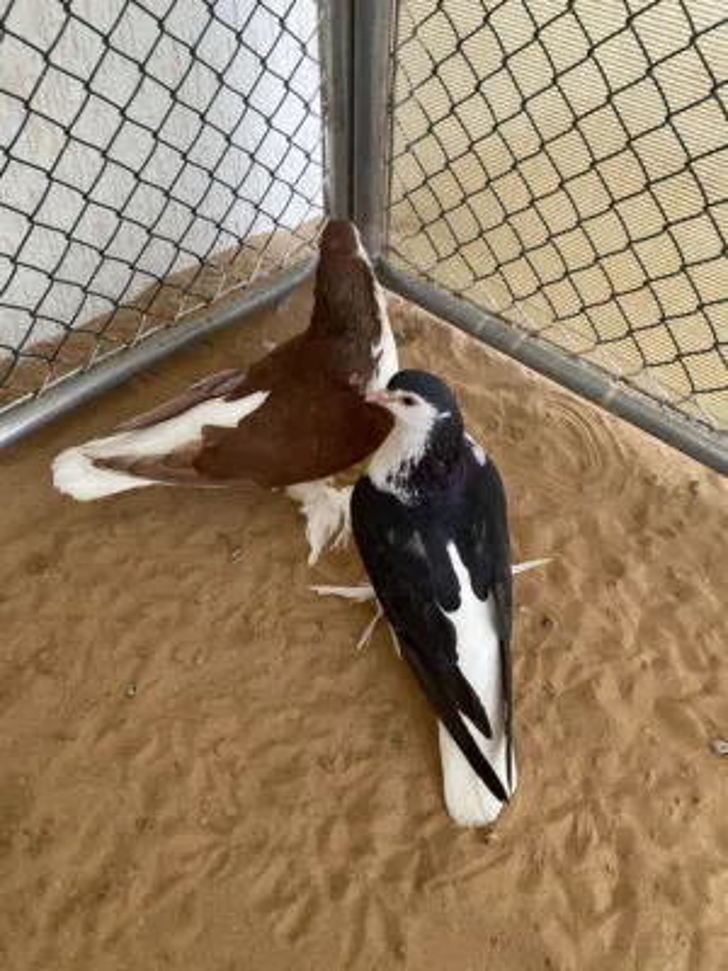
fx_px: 729
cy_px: 486
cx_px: 364
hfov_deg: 53.1
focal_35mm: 26
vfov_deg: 67.3
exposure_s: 1/121
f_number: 1.8
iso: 50
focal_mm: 4.25
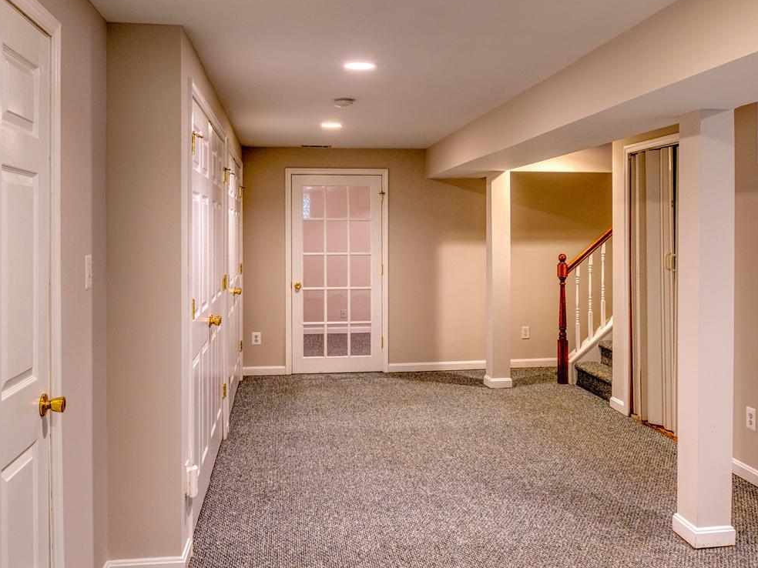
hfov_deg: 56.5
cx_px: 316
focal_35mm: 32
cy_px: 256
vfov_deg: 44.1
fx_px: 701
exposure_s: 1/13
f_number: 8
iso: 800
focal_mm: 16
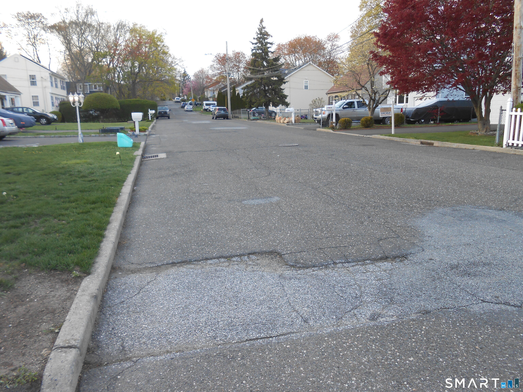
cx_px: 262
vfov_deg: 53.1
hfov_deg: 67.3
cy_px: 196
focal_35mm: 26
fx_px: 393
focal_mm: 4.6
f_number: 3.5
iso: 100
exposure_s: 1/30
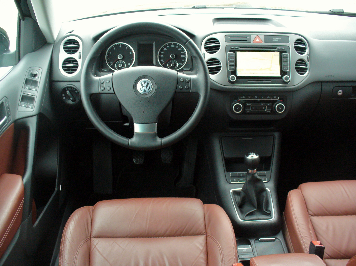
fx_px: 380
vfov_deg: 38.6
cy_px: 133
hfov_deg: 50.2
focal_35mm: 37
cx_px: 178
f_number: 2.8
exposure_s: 1/10
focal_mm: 6.1
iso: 200
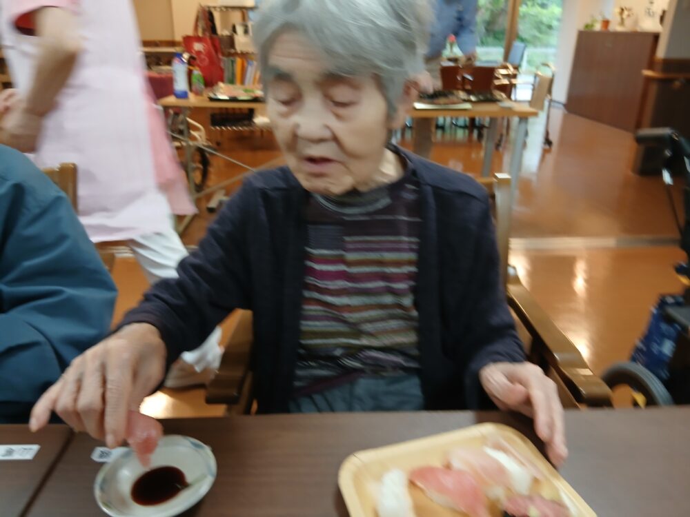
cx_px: 345
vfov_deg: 53.1
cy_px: 258
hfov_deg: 67.3
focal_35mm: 26
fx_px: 518
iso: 250
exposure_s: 1/50
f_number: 1.8
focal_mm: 3.86
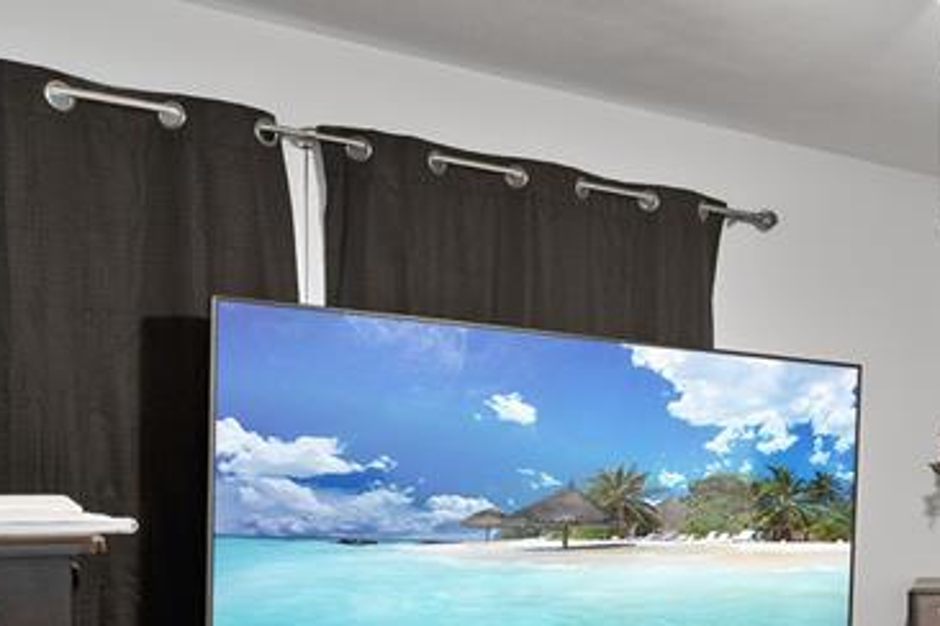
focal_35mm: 42
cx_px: 1240
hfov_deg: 33.2
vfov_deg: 29.4
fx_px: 1097
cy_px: 649
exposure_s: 1/13
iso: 400
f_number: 2.8
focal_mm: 10
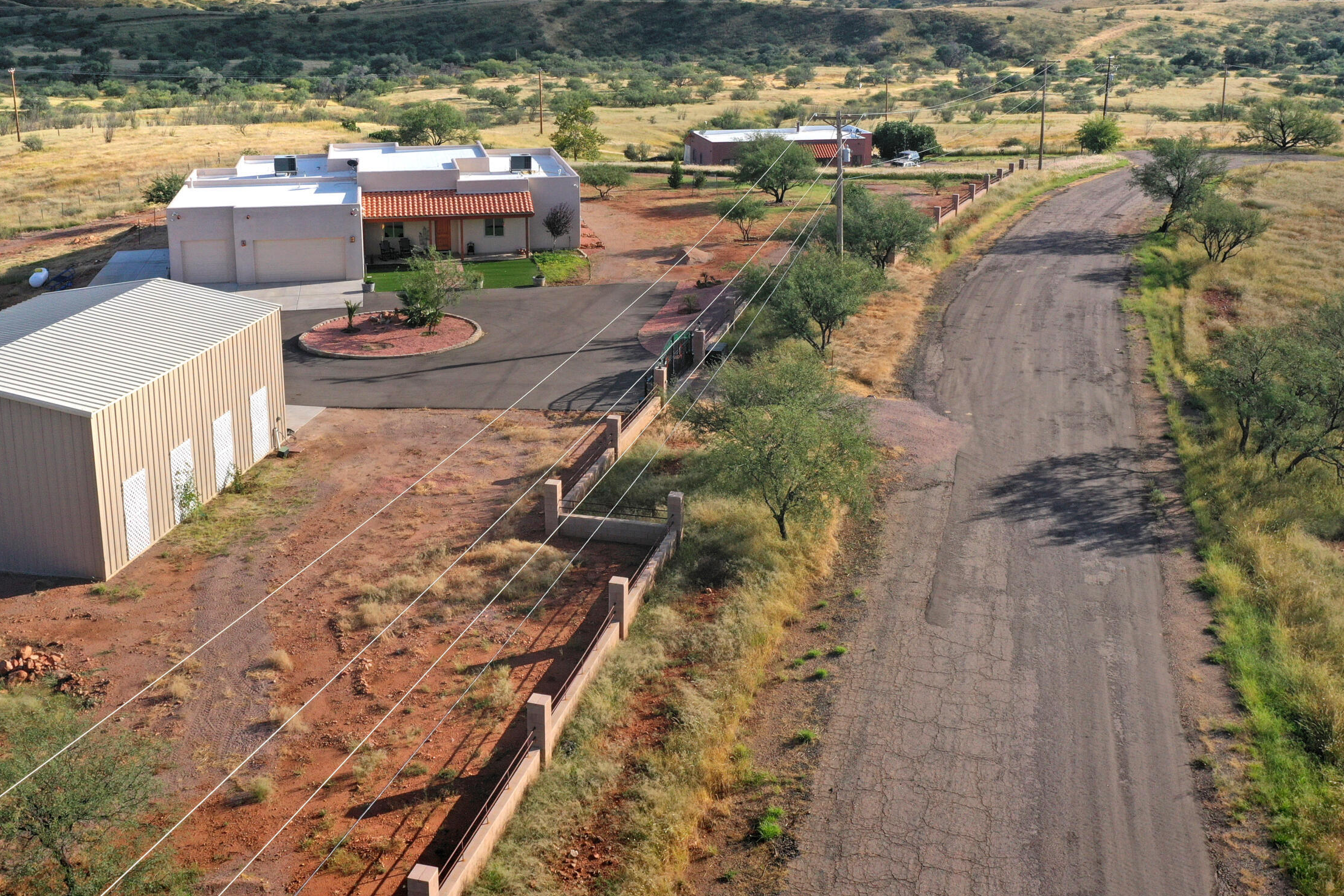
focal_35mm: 38
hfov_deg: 50.7
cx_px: 633
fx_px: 1419
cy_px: 298
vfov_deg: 34.7
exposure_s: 1/320
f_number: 8
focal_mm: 10.26
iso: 100
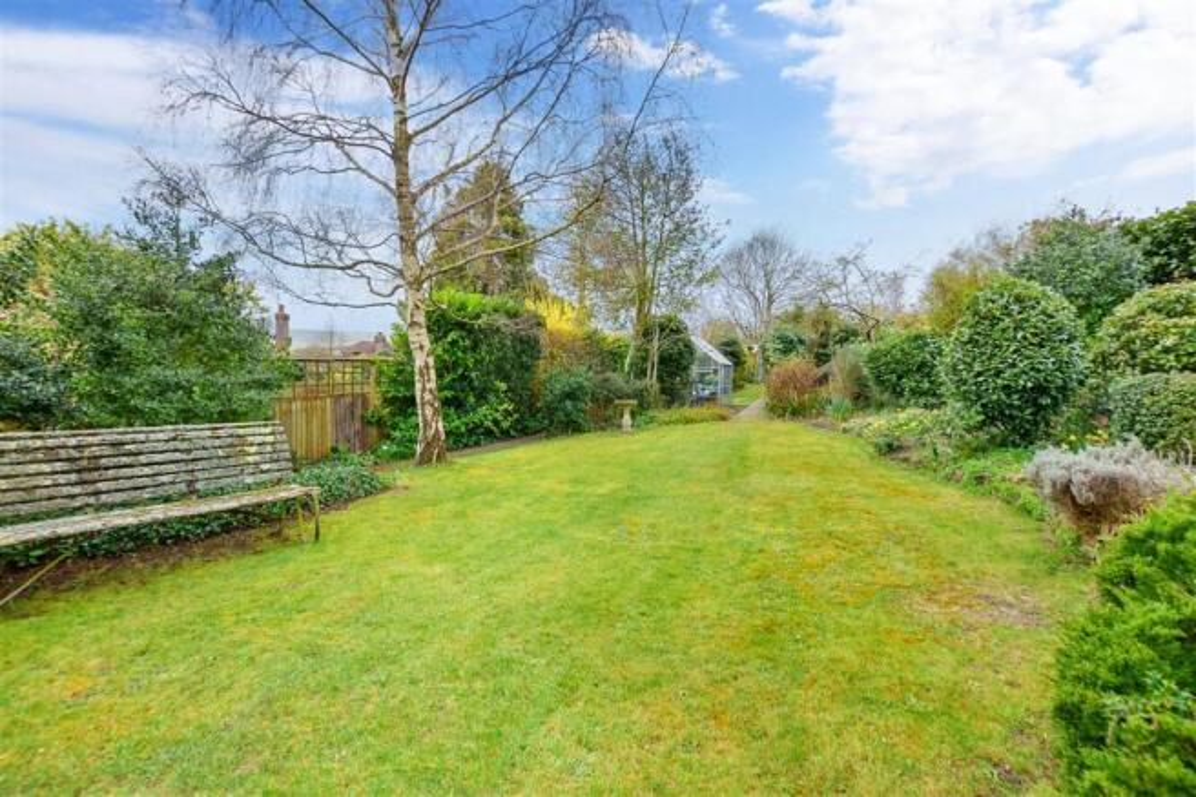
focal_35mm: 15
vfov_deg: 77.3
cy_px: 398
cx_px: 598
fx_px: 498
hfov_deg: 100.4
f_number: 11
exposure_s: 1/160
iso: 400
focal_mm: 10
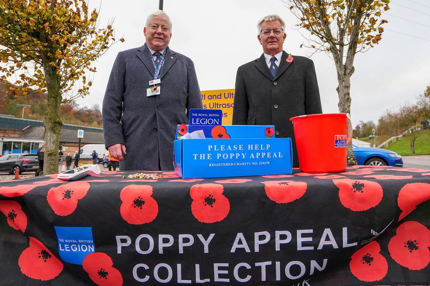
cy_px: 143
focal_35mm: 16
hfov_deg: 96.7
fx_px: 191
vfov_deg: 73.7
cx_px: 215
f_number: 4
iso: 800
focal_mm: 16
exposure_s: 1/1000
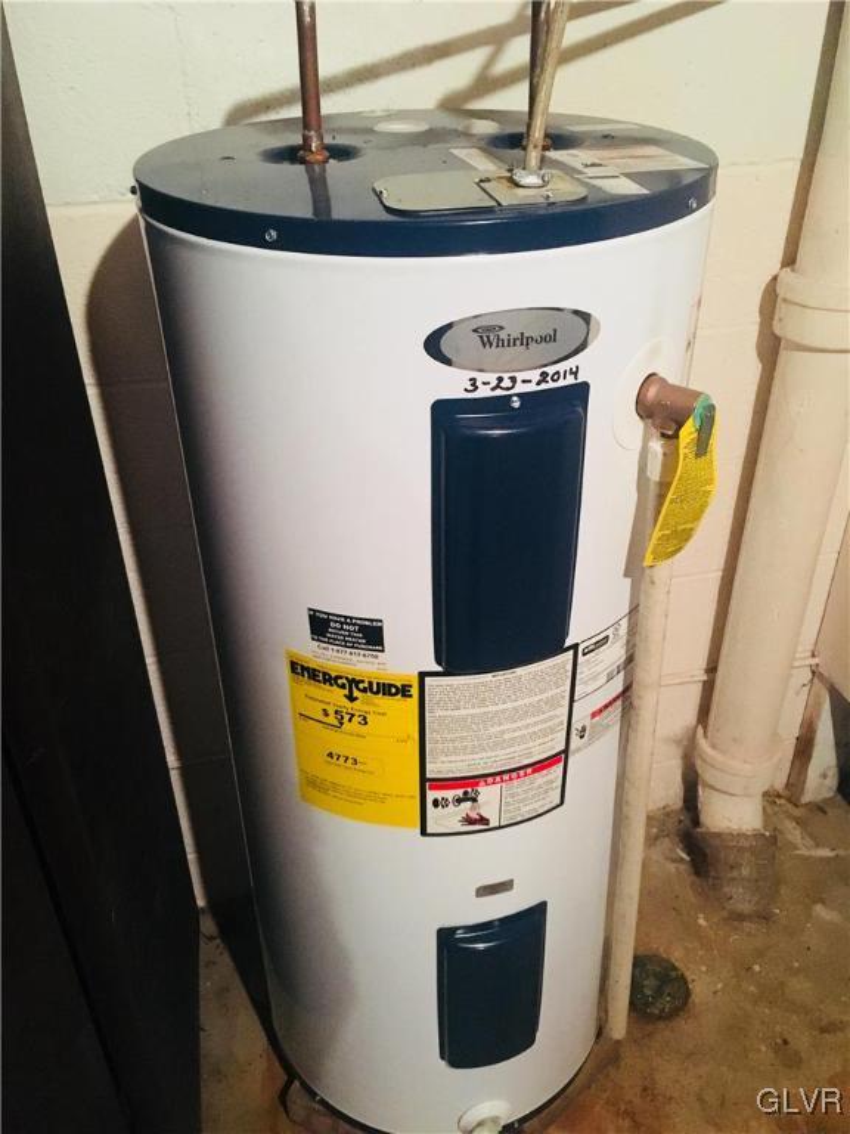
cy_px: 567
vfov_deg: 61.7
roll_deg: +0.5
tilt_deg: -31.3
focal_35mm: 29
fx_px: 949
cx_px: 425
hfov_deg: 48.2
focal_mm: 4.15
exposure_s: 1/15
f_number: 2.2
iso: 320
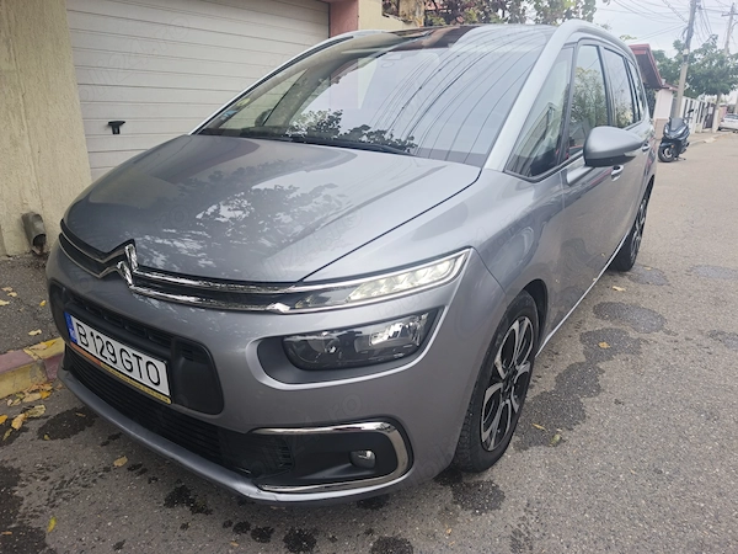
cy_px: 277
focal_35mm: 23
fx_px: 490
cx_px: 369
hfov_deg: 73.9
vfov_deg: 58.9
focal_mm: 6.18
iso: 64
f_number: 1.65
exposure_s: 1/100
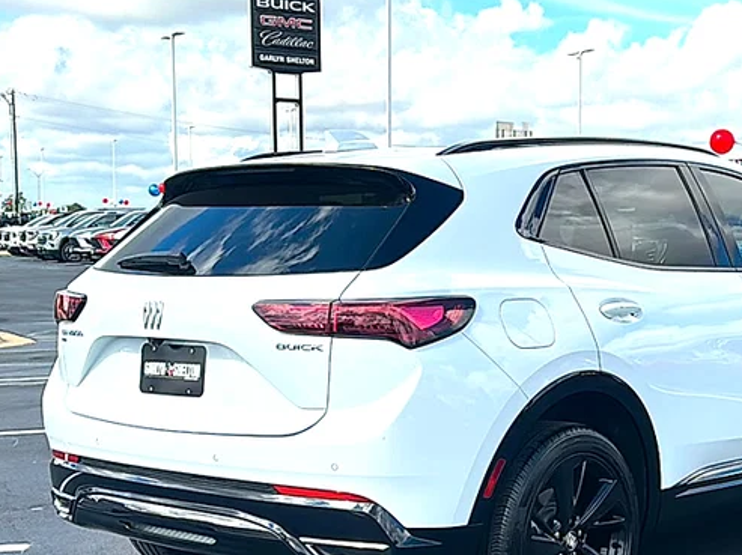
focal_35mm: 54
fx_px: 1157
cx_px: 509
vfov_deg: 26.8
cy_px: 374
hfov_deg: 35.1
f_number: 1.78
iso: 80
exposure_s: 1/4808
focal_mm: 6.86
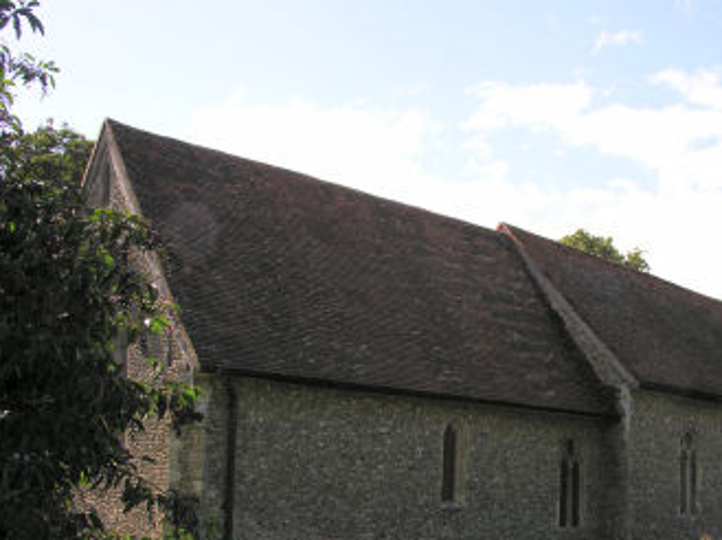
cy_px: 355
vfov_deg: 29.4
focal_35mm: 49
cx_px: 492
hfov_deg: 38.4
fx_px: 1021
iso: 50
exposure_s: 1/160
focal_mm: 8.9
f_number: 5
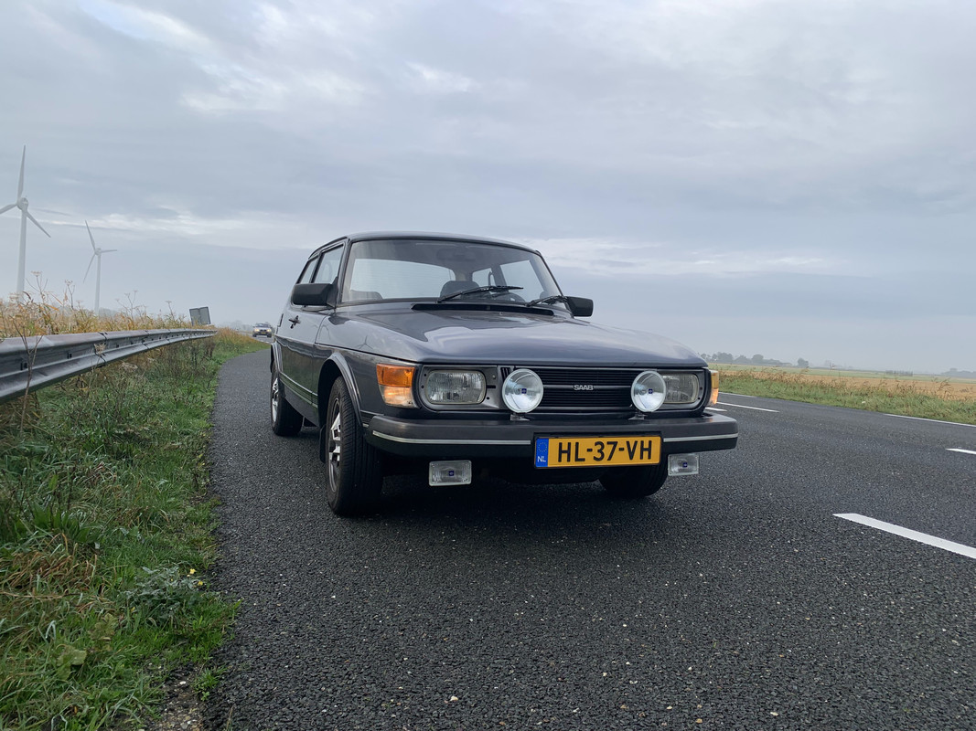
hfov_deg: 67.3
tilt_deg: -1.7
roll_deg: -3.5
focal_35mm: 26
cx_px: 488
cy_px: 366
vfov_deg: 53.1
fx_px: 733
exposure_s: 1/500
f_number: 1.8
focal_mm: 4.25
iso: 25
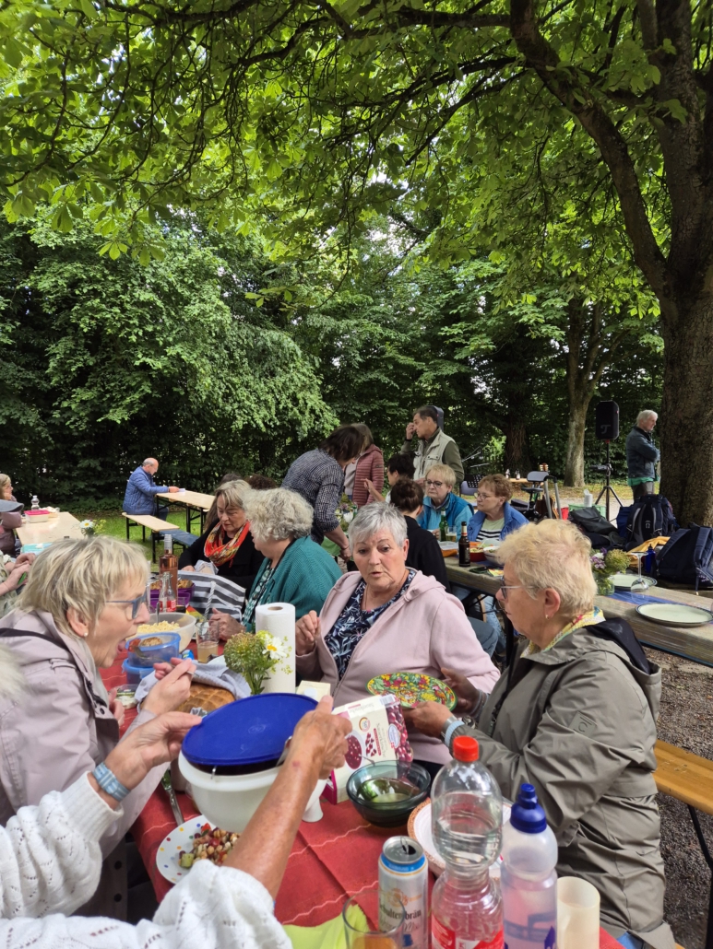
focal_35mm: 23
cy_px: 474
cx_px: 356
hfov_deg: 58.9
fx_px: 631
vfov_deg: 73.9
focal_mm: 5.4
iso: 50
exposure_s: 1/180
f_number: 1.8
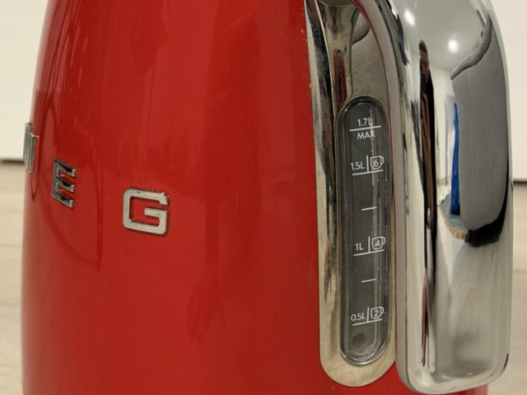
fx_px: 913
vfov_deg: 24.4
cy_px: 215
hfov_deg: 32.1
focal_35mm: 60
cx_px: 222
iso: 250
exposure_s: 1/41
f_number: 1.78
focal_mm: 6.76
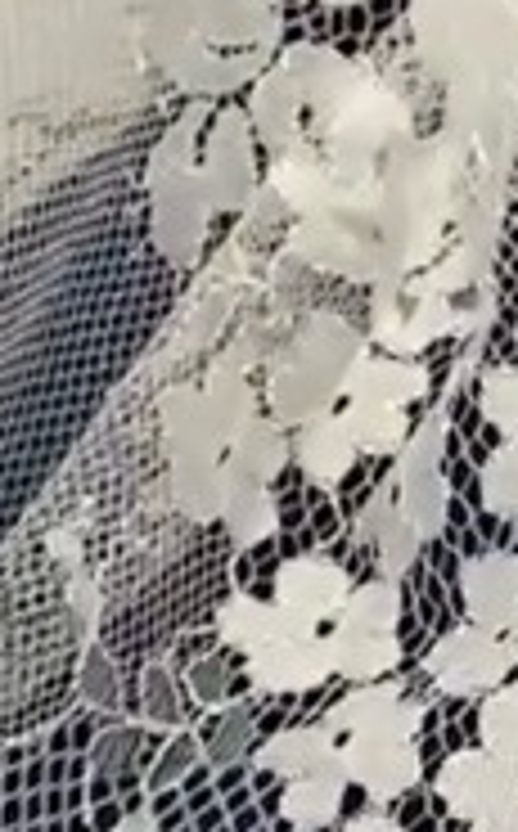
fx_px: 4331
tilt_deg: -45.2
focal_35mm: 191
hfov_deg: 6.3
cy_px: 1030
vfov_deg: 10.8
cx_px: 1473
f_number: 1.5
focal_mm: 5.7
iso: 100
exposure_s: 1/121
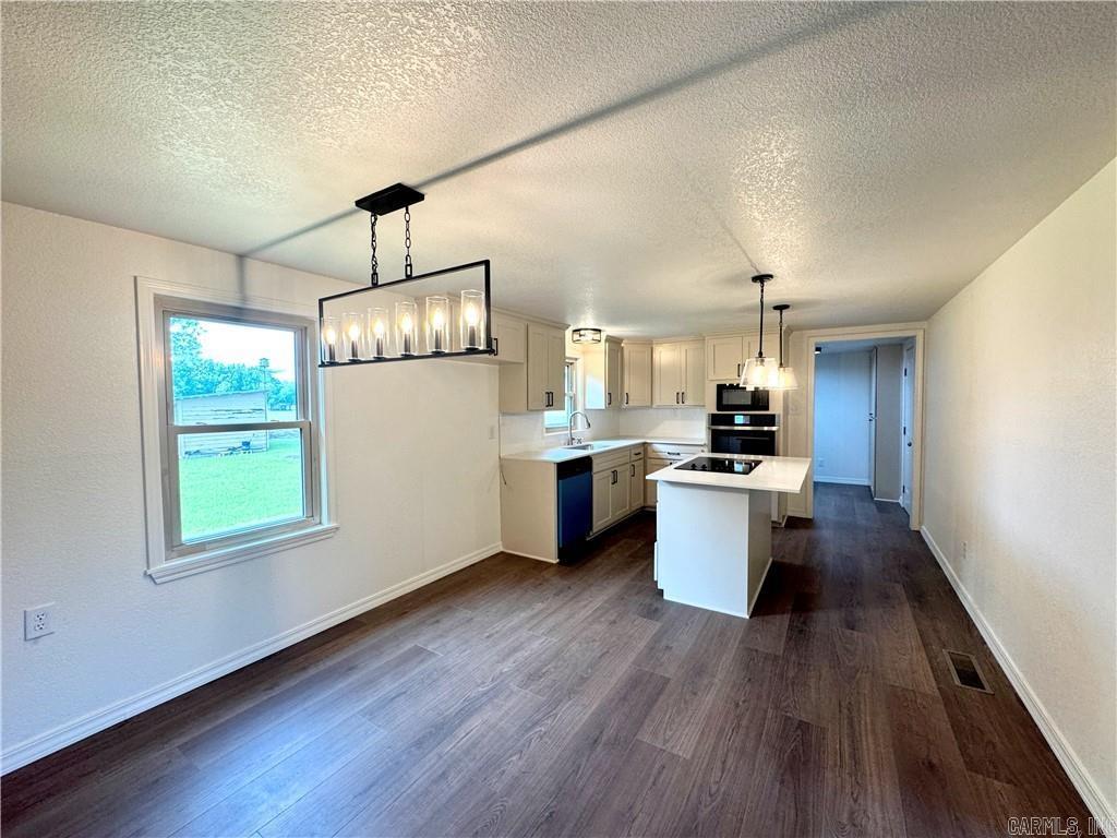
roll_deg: +0.0
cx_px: 558
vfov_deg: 85.7
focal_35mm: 14
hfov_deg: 102.1
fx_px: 452
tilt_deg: -1.8
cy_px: 419
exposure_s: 1/120
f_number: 2.2
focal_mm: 2.22
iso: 160
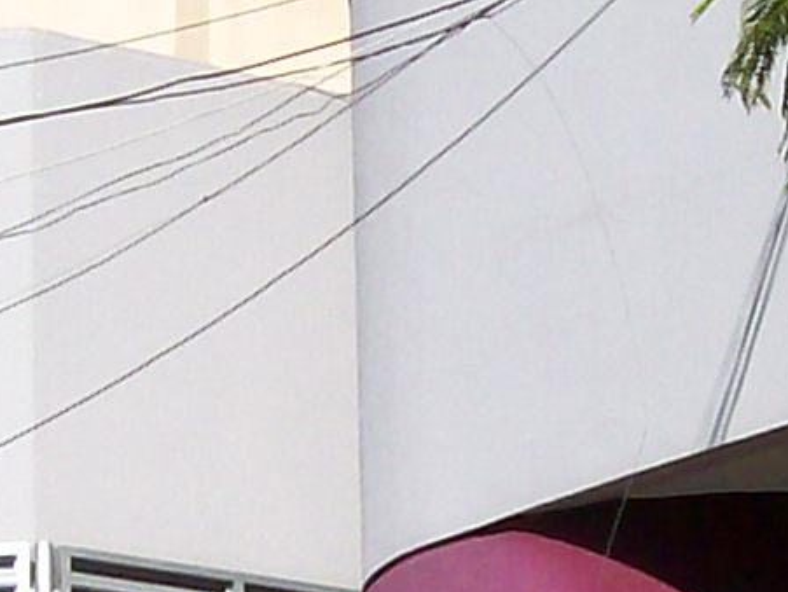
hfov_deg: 8.1
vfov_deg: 6.0
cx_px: 351
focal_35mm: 245
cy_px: 697
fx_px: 5582
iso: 80
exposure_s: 1/882
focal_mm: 6
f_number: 4.8
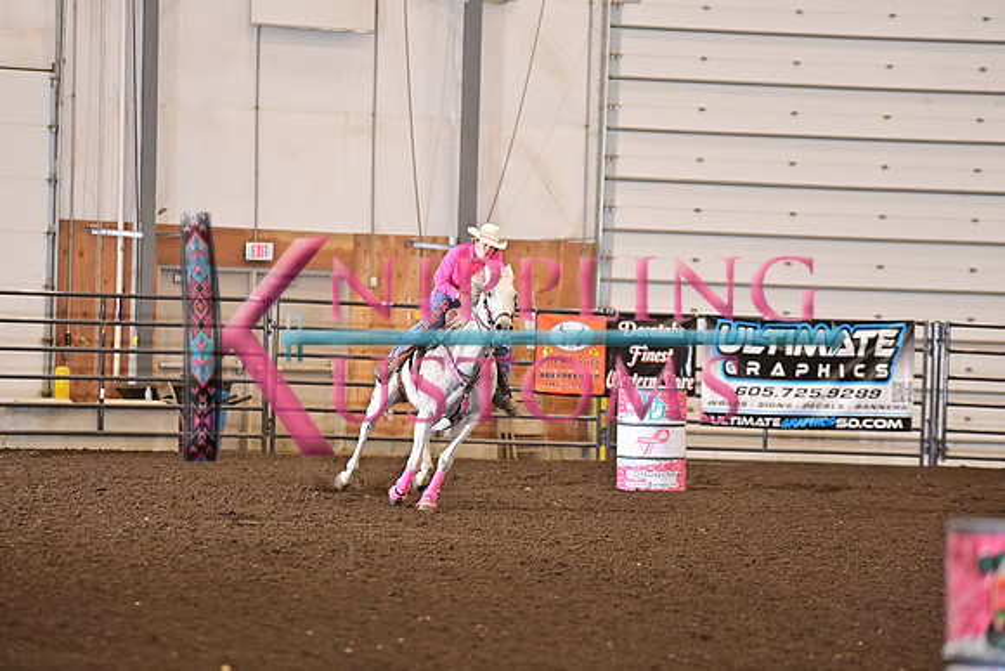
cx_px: 502
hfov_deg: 10.3
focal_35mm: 200
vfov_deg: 6.9
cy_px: 336
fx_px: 5584
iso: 1600
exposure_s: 1/250
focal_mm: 200
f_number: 3.5
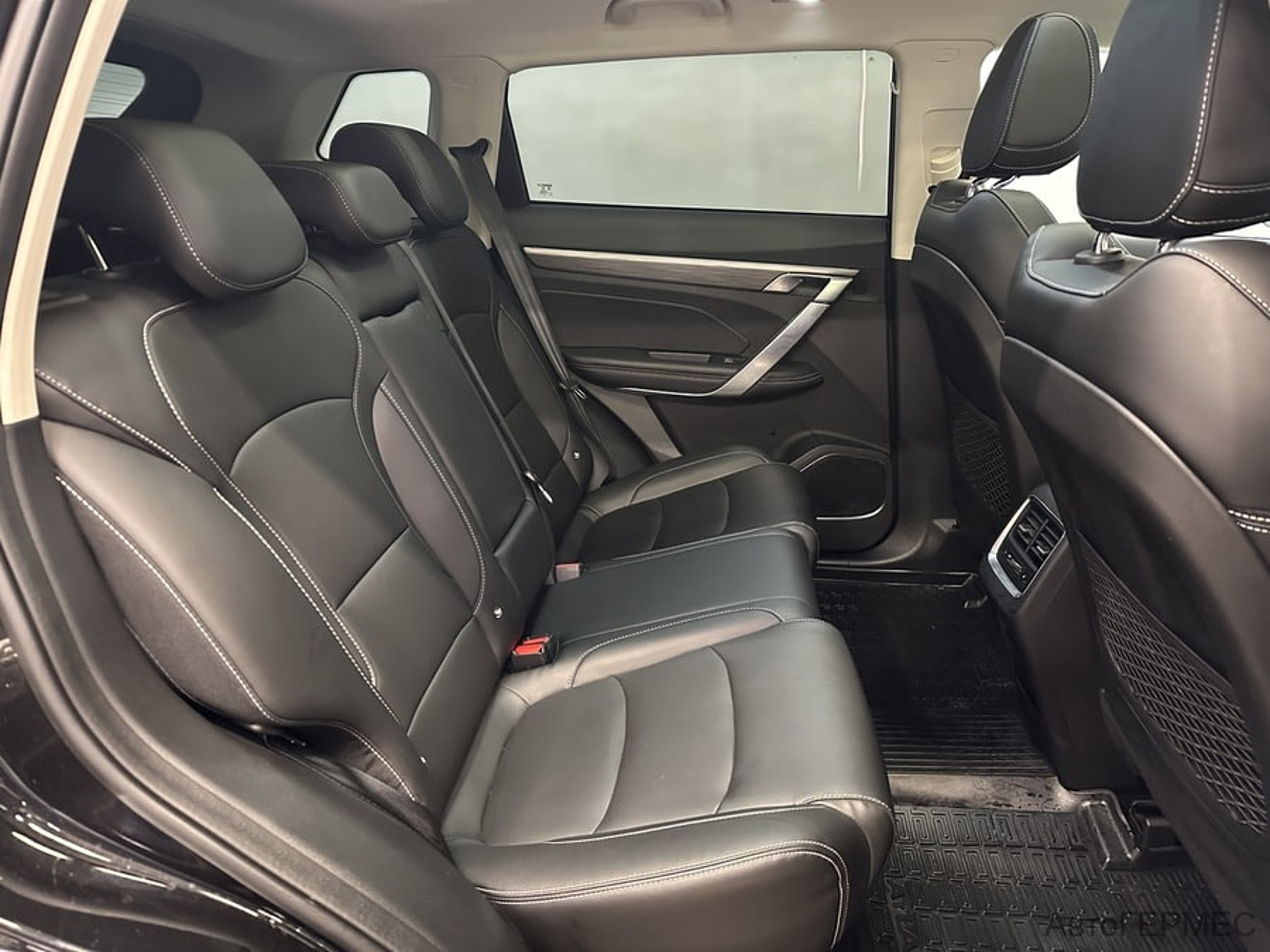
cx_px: 635
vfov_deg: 56.8
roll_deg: +2.3
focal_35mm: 24
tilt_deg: -18.4
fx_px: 881
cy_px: 476
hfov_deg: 71.6
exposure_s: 1/33
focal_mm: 6.86
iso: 1000
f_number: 1.78
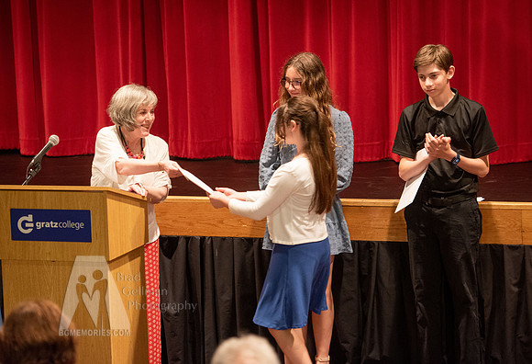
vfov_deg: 11.2
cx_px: 265
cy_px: 164
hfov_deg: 16.3
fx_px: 1859
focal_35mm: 125
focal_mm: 112
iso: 2500
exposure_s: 1/80
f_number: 2.8
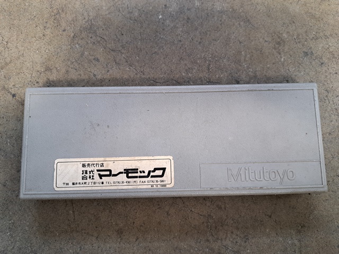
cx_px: 170
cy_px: 127
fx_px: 235
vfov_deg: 56.8
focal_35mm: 24
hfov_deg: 71.6
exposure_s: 1/50
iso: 320
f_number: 1.8
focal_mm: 5.23
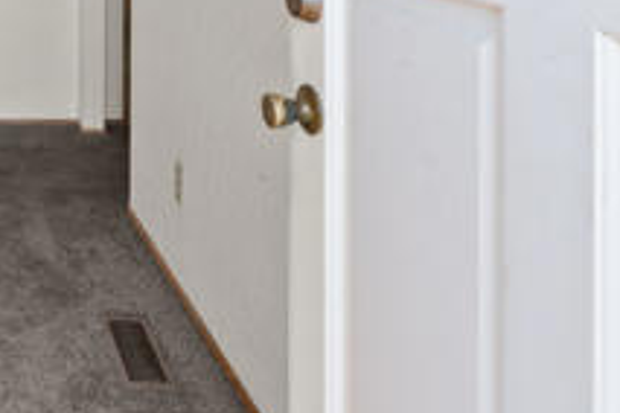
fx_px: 723
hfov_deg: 37.1
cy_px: -138
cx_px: -96
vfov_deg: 26.5
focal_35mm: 42
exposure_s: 1/2
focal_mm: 14
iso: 50
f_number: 9
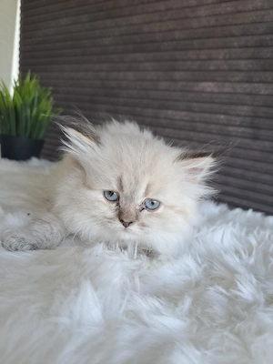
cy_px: 182
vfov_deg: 71.6
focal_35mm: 24
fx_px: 252
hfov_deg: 56.8
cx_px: 136
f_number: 1.8
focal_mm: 5.23
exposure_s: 1/50
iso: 50
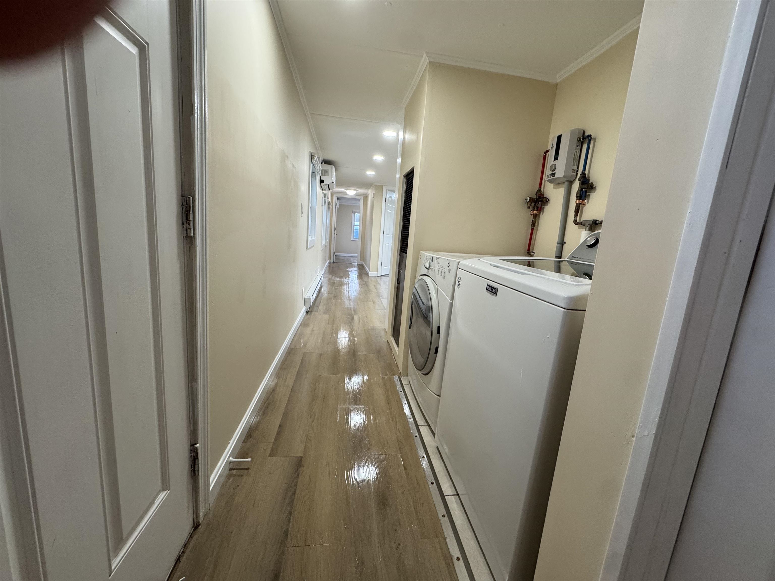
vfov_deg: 85.7
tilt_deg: -10.2
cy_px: 290
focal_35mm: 14
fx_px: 313
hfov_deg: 102.1
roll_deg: -4.6
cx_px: 388
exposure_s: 1/120
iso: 250
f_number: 2.2
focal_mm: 2.22
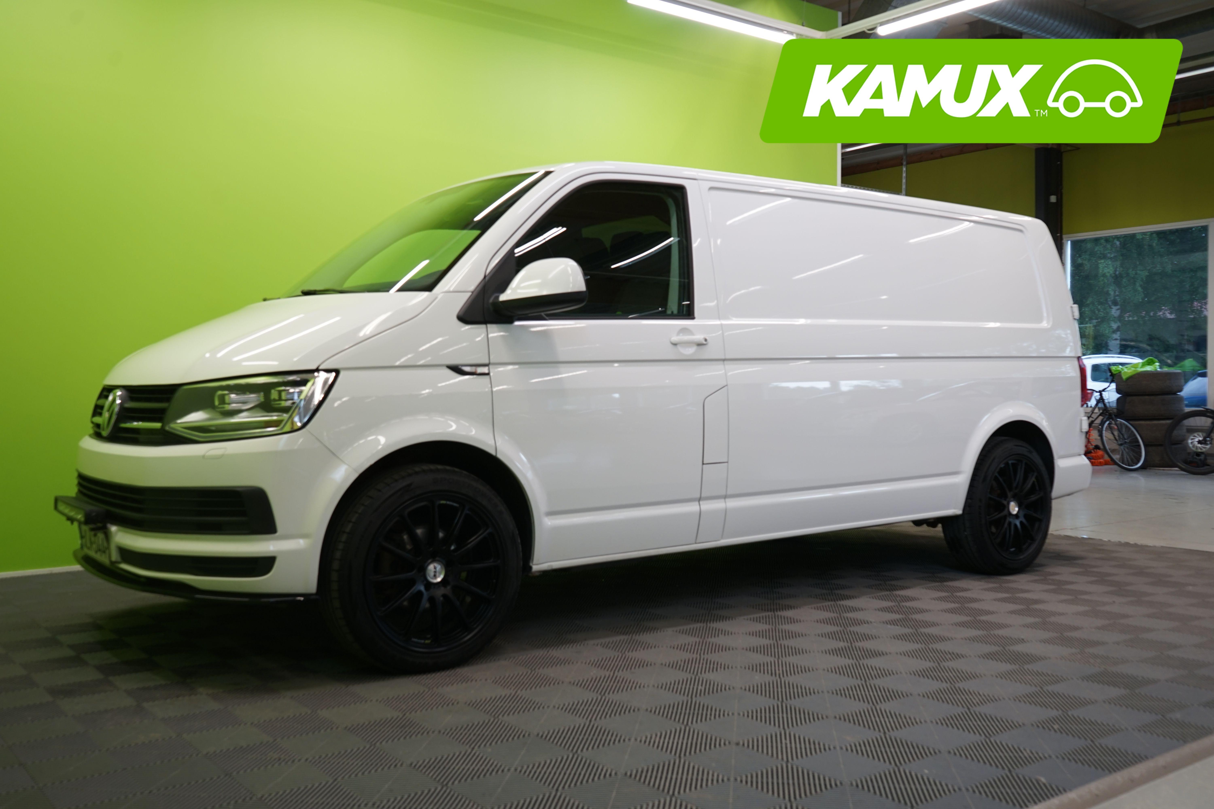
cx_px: 607
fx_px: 1113
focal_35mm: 33
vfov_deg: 40.0
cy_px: 404
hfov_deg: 57.2
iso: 400
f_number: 5.6
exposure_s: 1/30
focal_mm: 33
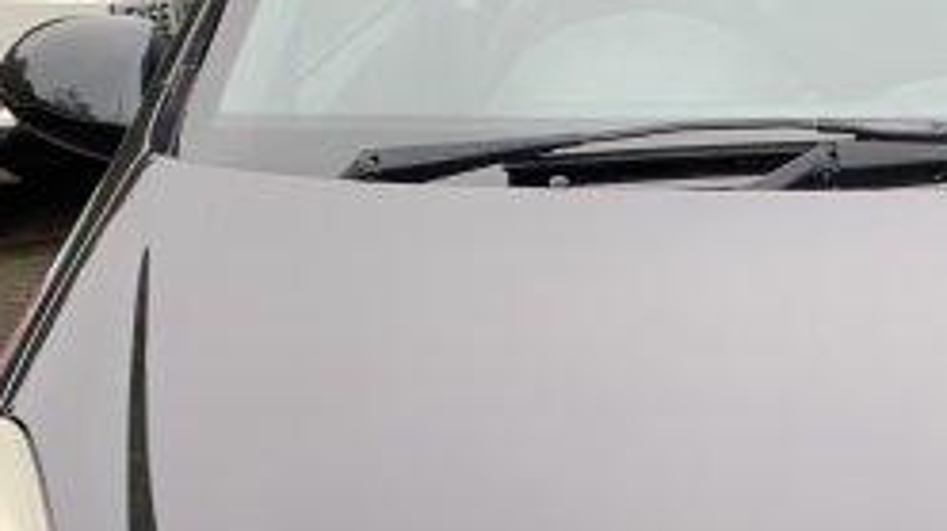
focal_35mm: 103
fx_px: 2584
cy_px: 819
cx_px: 939
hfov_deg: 20.1
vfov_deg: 11.2
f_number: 1.8
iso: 25
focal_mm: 4.25
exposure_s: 1/165
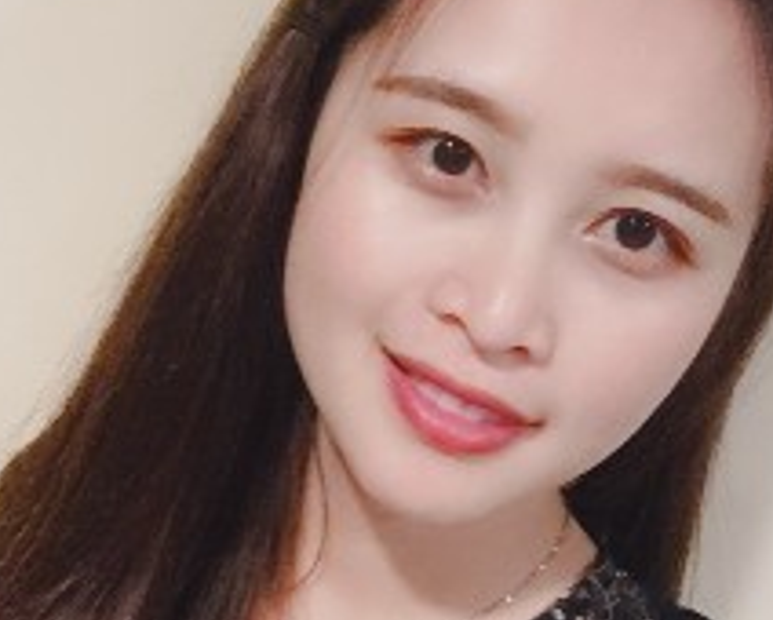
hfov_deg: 32.9
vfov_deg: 26.7
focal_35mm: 57
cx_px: 317
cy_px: 328
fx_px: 1305
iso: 320
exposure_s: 1/33
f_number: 2.2
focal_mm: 2.65
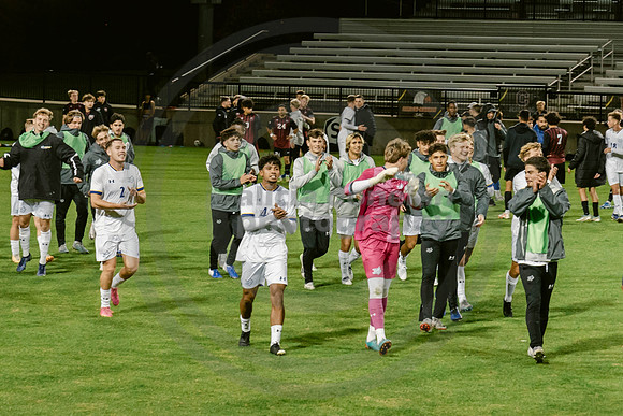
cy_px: 199
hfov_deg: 12.1
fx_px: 2941
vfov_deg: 8.1
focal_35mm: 170
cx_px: 416
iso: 2000
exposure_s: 1/160
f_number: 5
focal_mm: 70
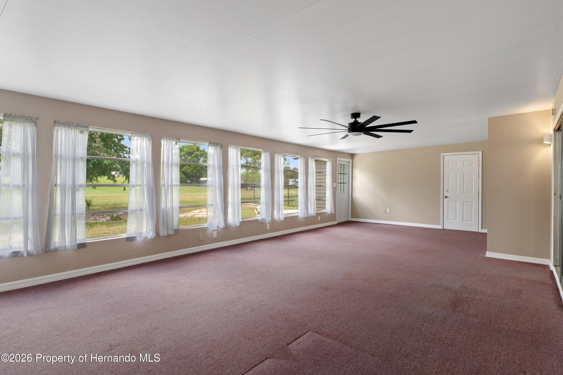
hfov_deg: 90.0
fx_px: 281
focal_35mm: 18
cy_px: 188
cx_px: 282
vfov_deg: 67.4
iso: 320
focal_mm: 12
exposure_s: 1/1.25
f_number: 8
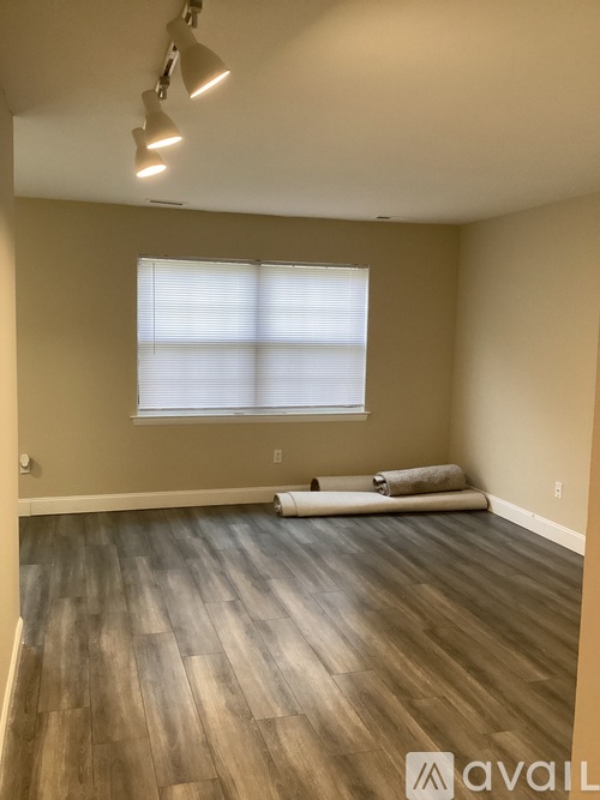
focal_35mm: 31
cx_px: 300
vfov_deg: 58.4
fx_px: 717
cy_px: 400
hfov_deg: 45.4
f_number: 2.4
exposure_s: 1/60
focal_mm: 3.3
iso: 250
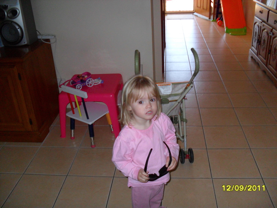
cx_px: 138
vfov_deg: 40.7
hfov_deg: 52.6
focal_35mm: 35
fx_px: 280
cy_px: 104
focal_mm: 6.3
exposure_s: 1/45
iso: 200
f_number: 3
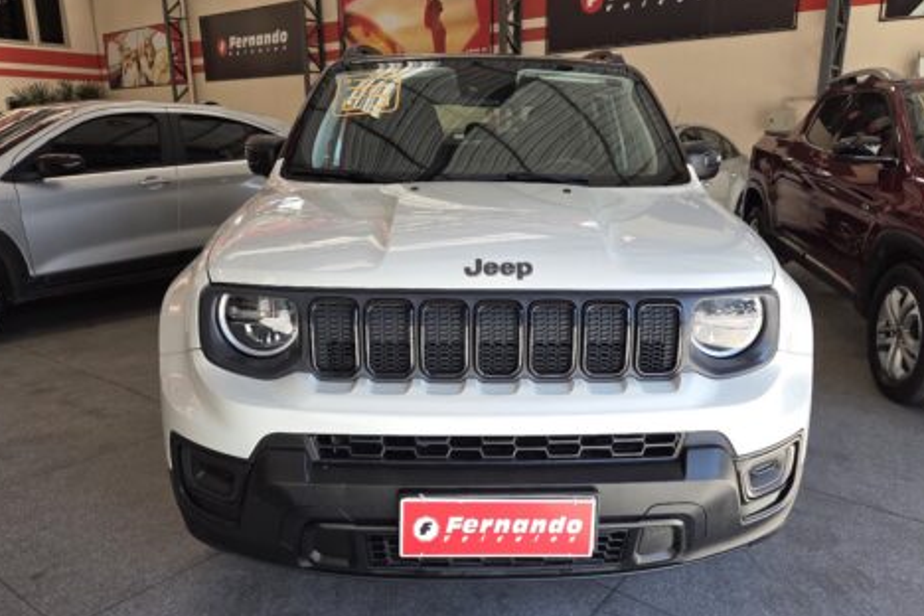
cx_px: 495
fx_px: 693
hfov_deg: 67.3
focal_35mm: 27
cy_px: 311
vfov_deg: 47.9
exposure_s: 1/180
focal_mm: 5.4
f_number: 1.8
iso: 50
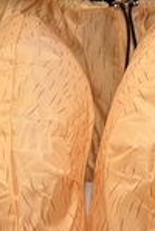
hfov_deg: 7.5
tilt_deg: -10.0
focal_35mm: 171
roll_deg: +0.5
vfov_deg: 10.6
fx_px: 1099
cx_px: 380
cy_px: -279
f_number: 1.78
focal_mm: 6.76
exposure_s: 1/60
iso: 125
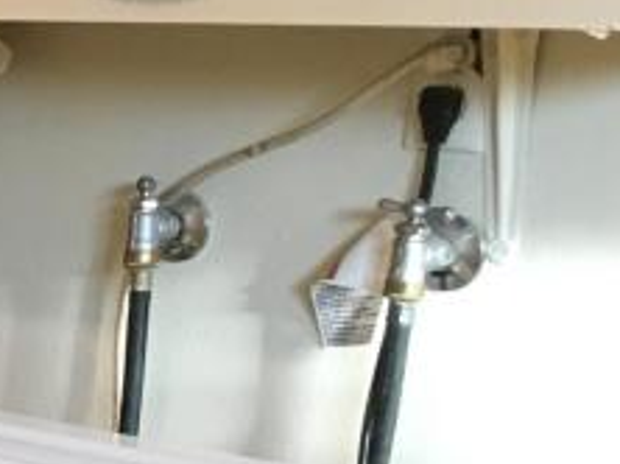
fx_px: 2397
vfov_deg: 11.0
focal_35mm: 134
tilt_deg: -9.6
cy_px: 397
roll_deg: -2.2
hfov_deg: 12.4
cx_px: -735
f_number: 2.2
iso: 125
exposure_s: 1/30
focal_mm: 4.15
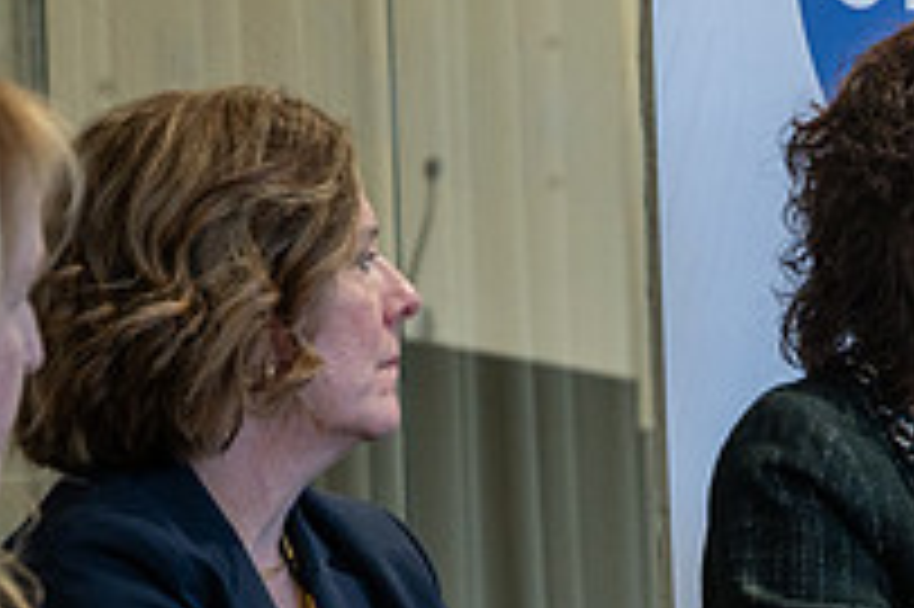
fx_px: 5733
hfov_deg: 9.0
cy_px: 670
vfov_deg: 6.0
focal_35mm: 226
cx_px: 1104
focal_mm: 70
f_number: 4
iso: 1600
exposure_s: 1/50
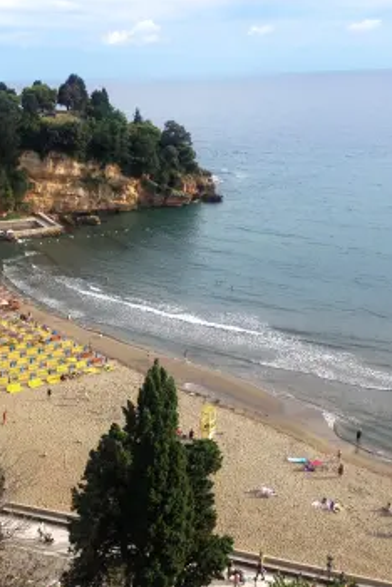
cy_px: 298
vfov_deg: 41.9
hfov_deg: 28.4
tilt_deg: -15.8
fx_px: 768
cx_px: 114
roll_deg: +0.0
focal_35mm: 47
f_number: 2.4
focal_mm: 4.12
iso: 50
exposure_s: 1/723
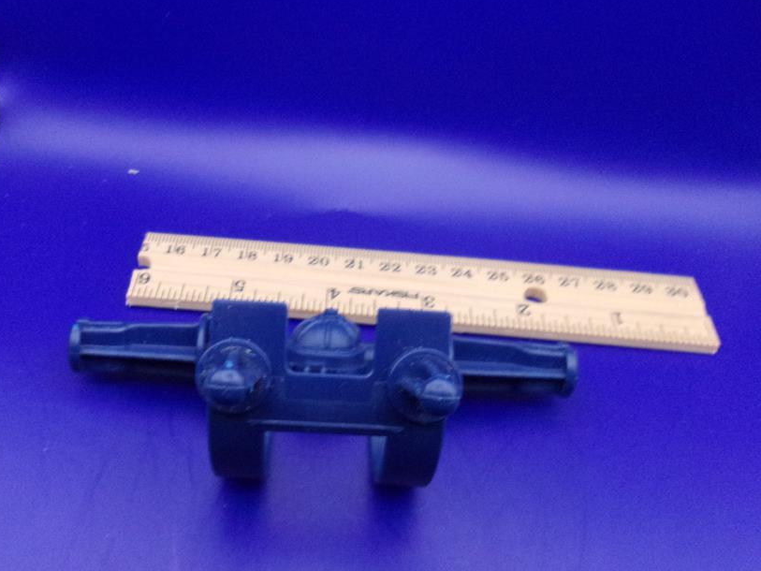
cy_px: 331
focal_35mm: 34
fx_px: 748
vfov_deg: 41.7
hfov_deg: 53.7
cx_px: 319
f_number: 3
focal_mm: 4.9
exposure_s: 1/17
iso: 456
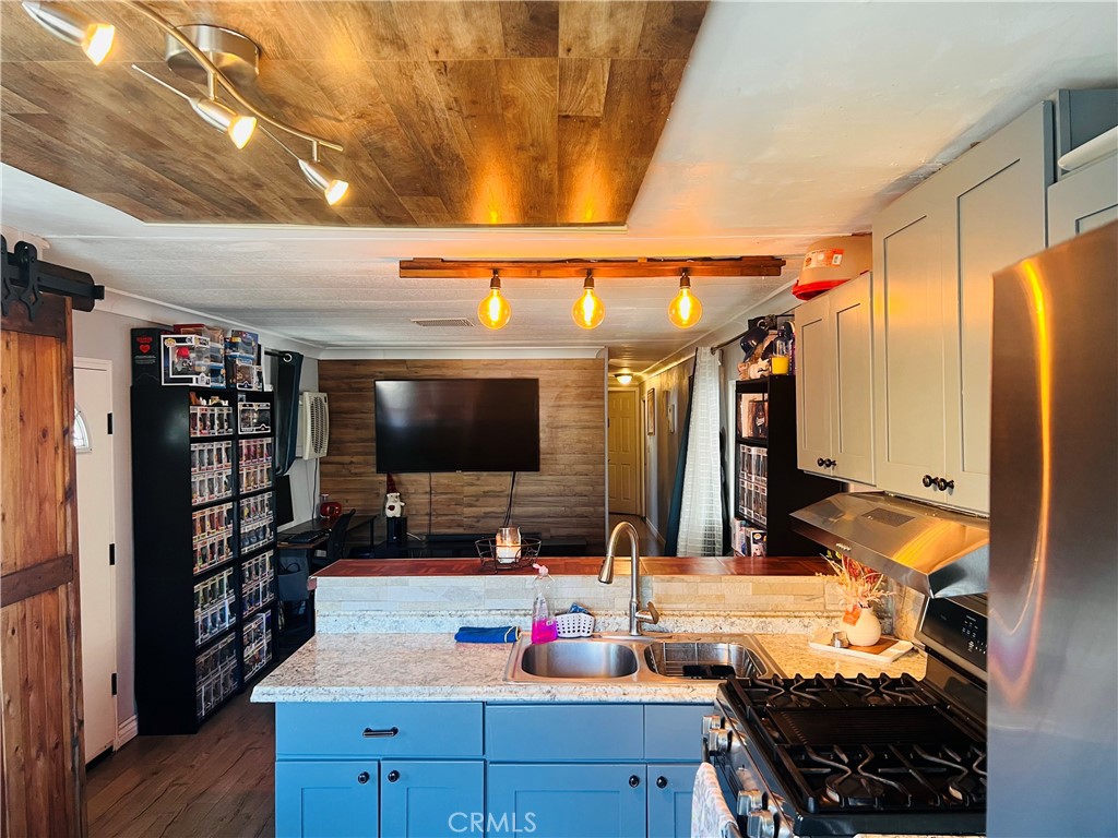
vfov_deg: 53.1
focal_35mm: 26
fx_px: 840
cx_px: 559
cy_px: 419
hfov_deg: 67.3
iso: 125
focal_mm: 5.7
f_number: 1.5
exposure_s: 1/60
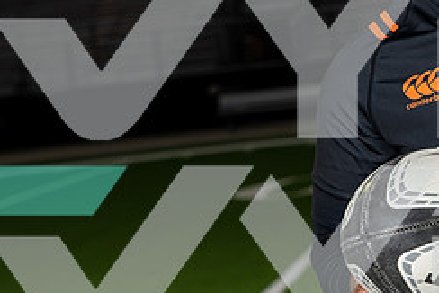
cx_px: 403
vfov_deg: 10.3
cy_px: 44
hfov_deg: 15.2
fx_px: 1623
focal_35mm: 133
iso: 160
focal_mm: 56
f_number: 4.5
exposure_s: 1/250
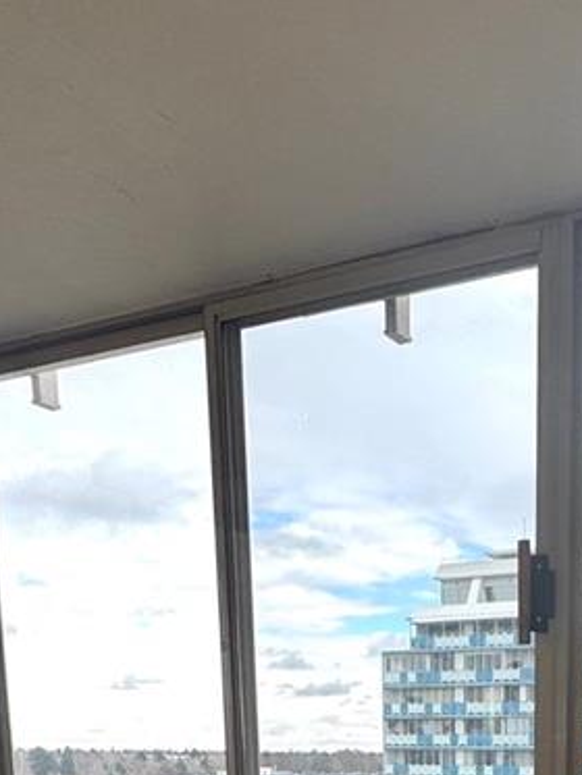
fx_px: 1008
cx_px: 530
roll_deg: -0.2
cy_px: 945
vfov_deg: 33.6
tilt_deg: -11.1
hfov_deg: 30.7
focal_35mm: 45
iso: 40
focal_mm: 2.22
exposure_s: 1/741
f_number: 2.2
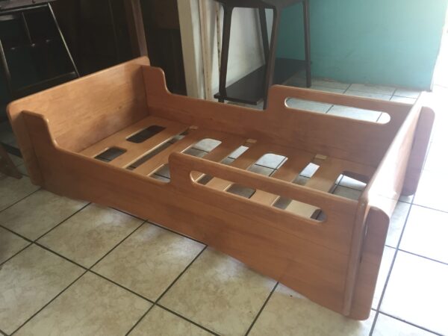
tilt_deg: -30.7
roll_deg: +3.7
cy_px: 168
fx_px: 375
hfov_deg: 61.7
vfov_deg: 48.2
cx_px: 224
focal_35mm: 29
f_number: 2.2
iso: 100
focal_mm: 4.15
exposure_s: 1/33
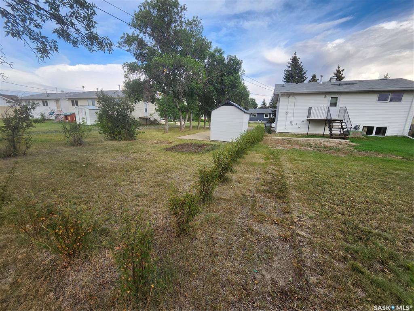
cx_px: 207
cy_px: 156
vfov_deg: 89.9
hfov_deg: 106.2
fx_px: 155
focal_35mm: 13
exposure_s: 1/335
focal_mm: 1.74
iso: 40
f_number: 2.2
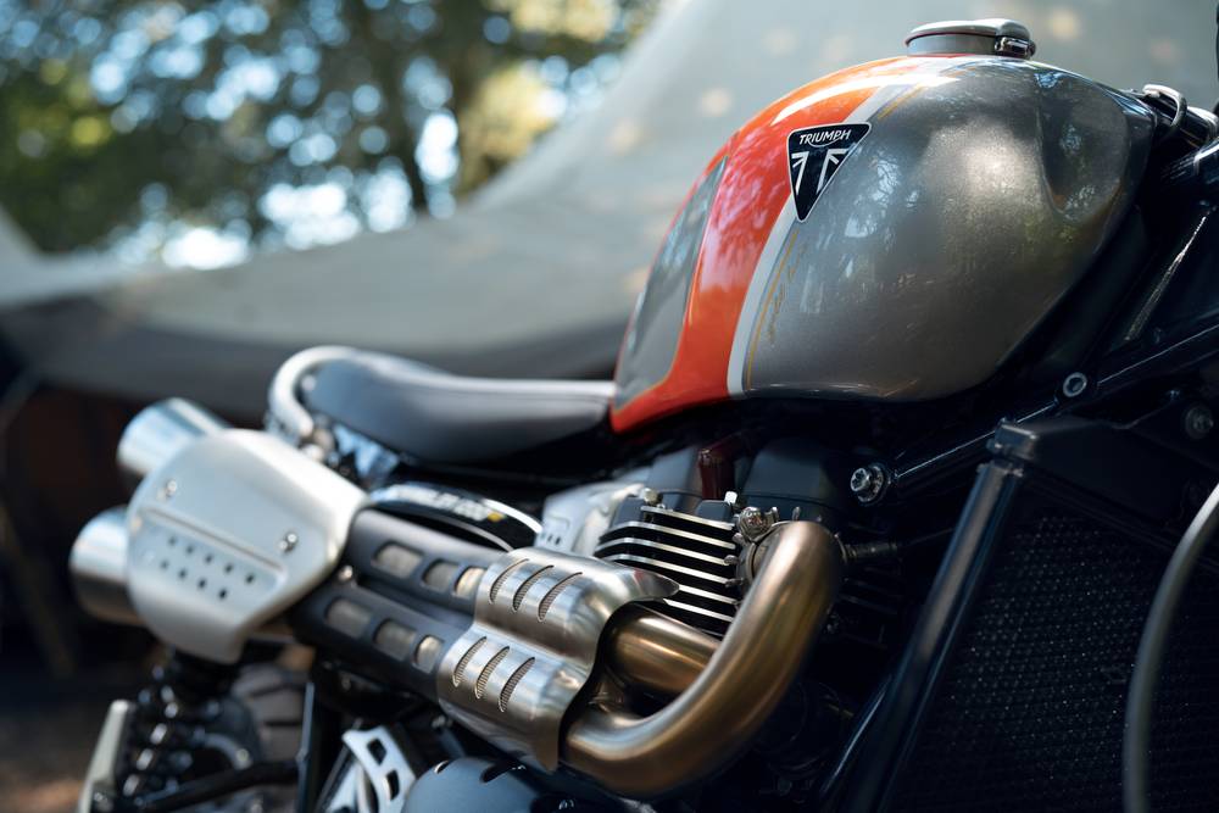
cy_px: 406
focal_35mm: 50
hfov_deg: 39.6
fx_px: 1693
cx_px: 610
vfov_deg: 27.0
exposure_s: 1/25
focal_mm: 50
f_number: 2.5
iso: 50
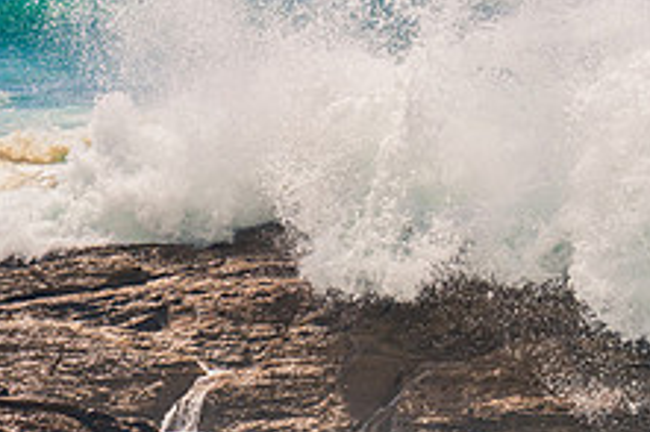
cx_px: 662
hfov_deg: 3.3
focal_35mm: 627
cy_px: 284
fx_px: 11312
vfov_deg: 2.2
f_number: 14
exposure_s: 1/500
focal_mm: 230
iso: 200
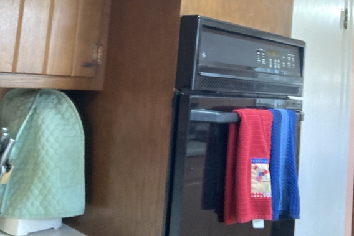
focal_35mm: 45
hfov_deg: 43.6
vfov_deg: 28.9
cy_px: 32
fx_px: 443
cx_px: 175
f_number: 2.2
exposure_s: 1/30
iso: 320
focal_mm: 2.87
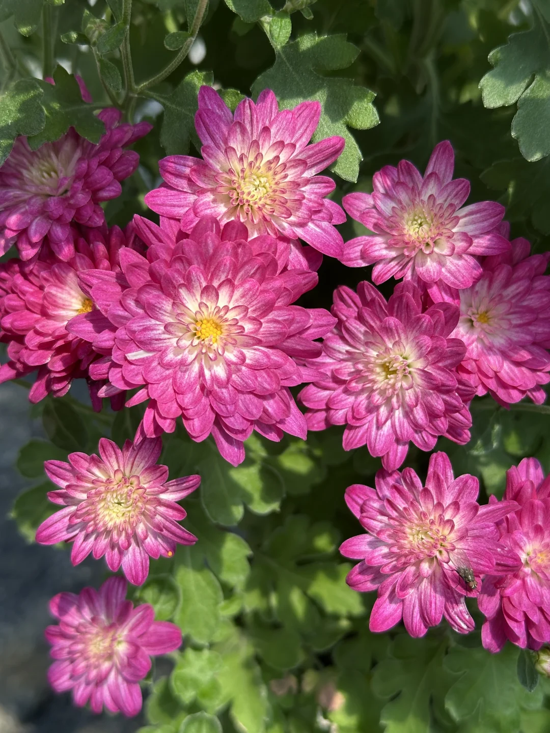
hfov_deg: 30.3
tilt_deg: -47.8
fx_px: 1017
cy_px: 366
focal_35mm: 48
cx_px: 275
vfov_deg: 39.7
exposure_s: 1/631
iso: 64
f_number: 1.78
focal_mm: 6.86
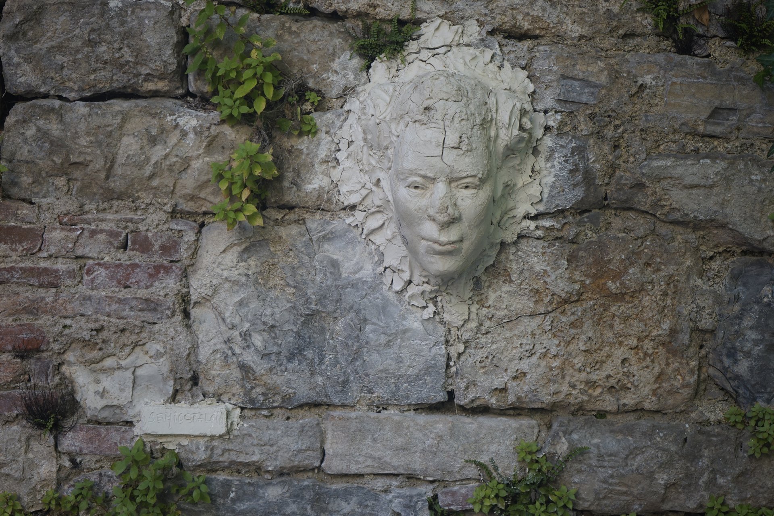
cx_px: 387
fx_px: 1505
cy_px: 258
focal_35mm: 70
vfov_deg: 19.5
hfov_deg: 28.8
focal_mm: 70
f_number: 5.6
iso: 500
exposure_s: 1/160
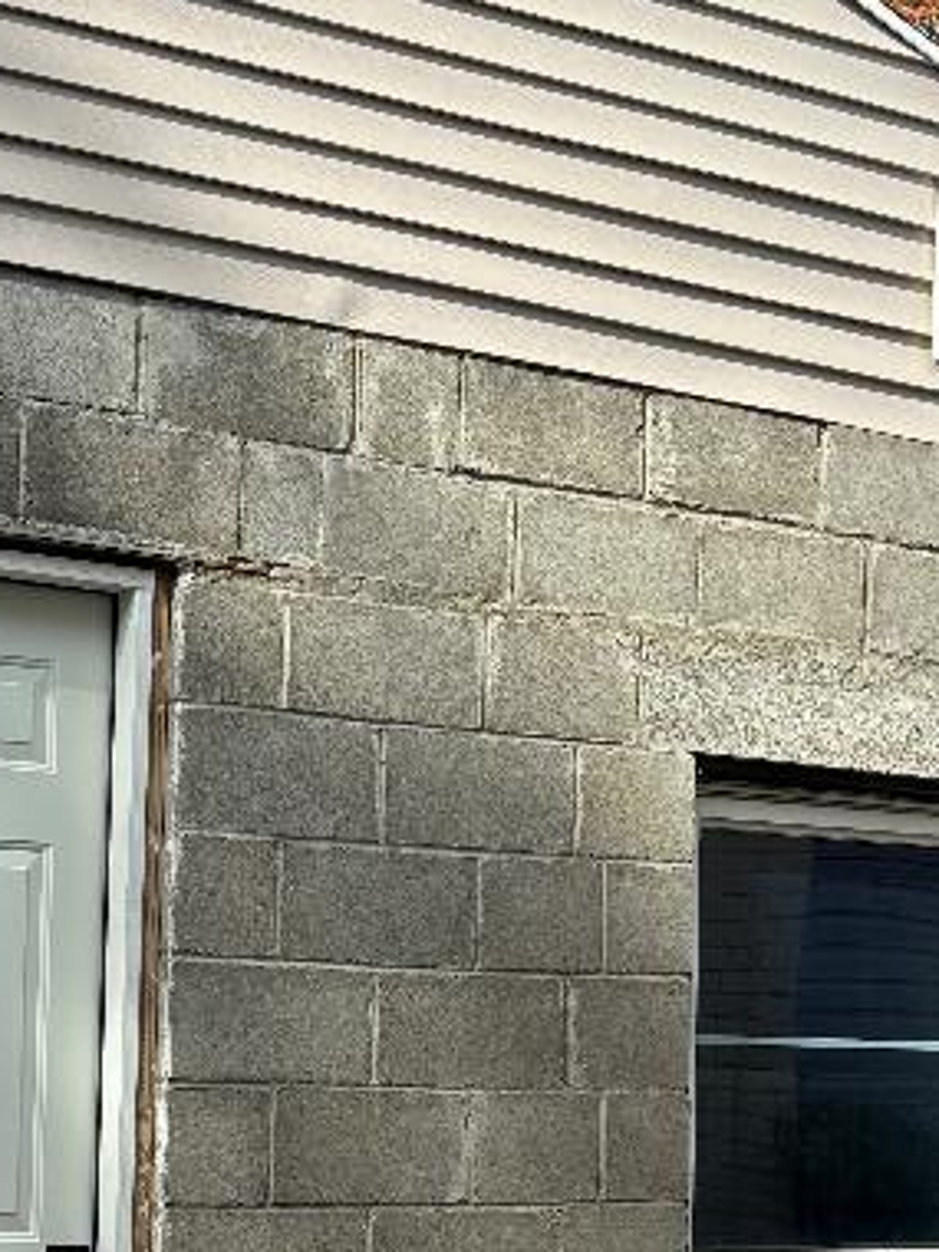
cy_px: 1051
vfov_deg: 27.1
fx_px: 2532
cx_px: 63
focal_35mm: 70
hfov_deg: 20.5
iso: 50
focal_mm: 5.96
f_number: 1.6
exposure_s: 1/1642
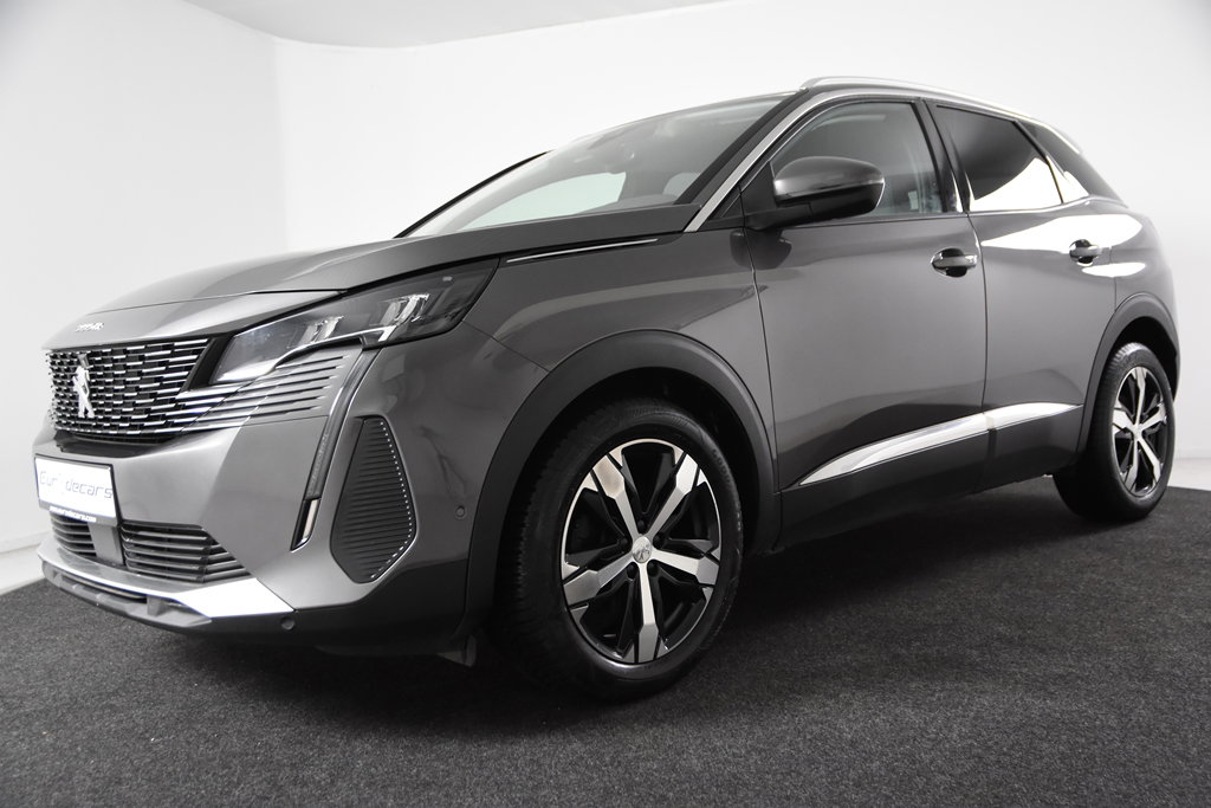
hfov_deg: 53.1
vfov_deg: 36.9
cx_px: 606
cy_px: 404
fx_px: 1211
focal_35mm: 36
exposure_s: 1/60
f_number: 4
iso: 1600
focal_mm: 24
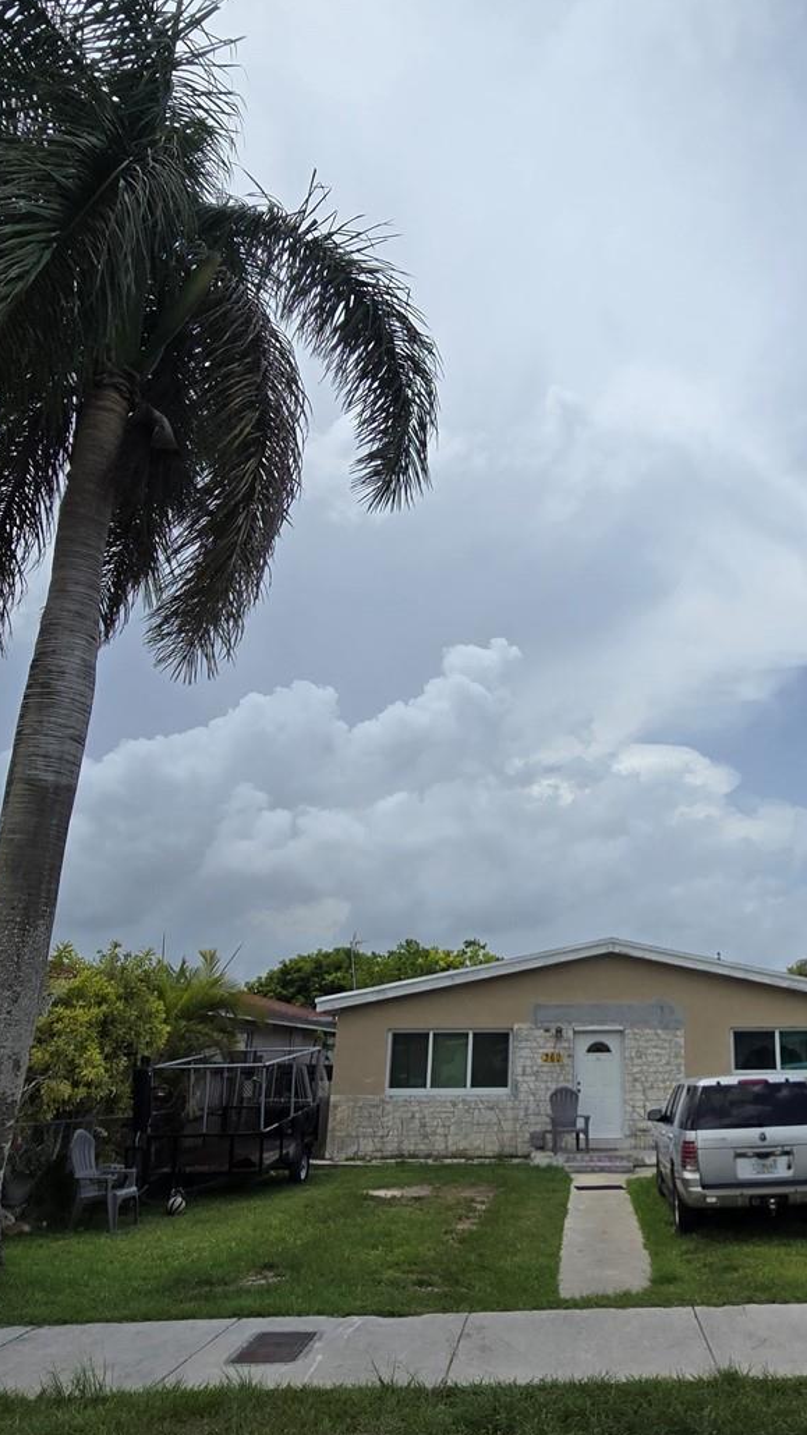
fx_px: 837
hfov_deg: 48.9
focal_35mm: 22
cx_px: 630
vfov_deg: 81.0
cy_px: 783
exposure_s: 1/3637
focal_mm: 2.2
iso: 50
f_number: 2.2
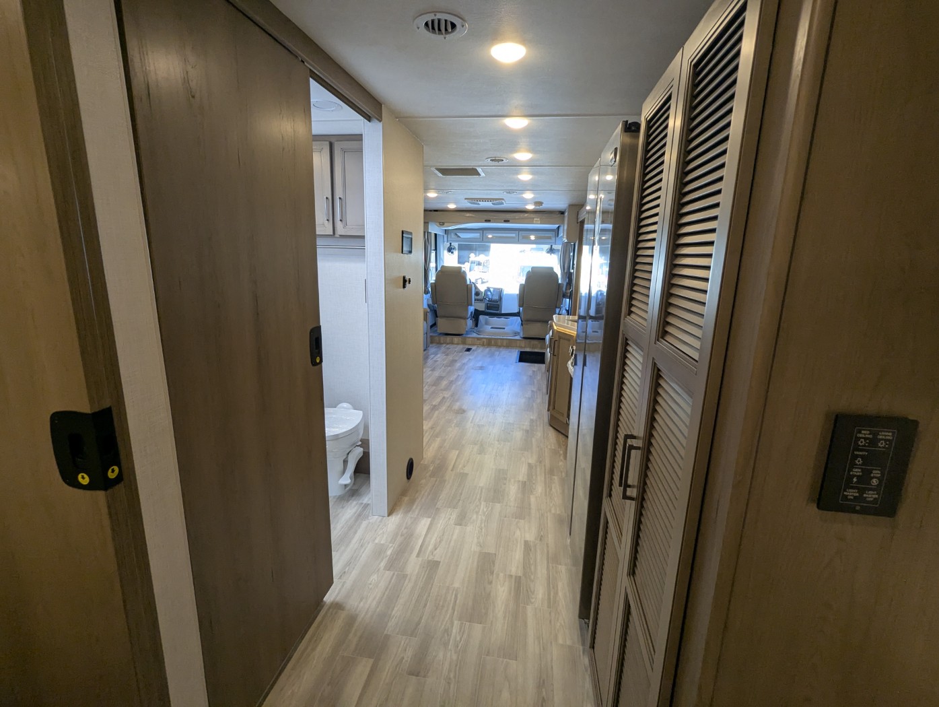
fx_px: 435
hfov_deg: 94.4
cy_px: 354
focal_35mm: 16
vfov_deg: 78.2
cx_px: 470
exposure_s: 1/142
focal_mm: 2.35
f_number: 2.2
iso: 232
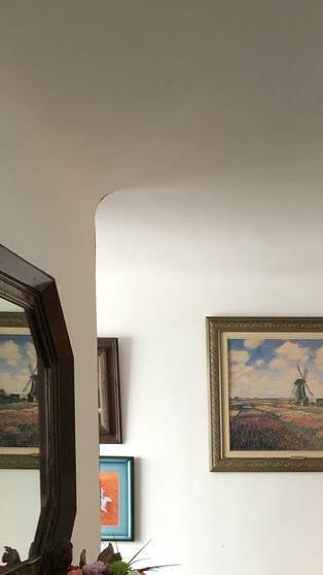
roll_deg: +1.6
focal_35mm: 59
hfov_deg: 19.6
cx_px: 343
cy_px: 527
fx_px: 898
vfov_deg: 33.4
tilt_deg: -5.6
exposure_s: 1/15
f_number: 1.8
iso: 64
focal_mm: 3.99
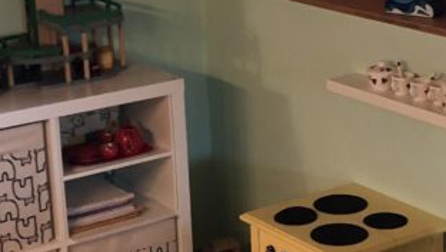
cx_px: 287
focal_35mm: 100
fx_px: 1183
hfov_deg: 21.3
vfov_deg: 12.1
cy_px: 117
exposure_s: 1/9
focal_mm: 3.99
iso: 100
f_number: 1.8
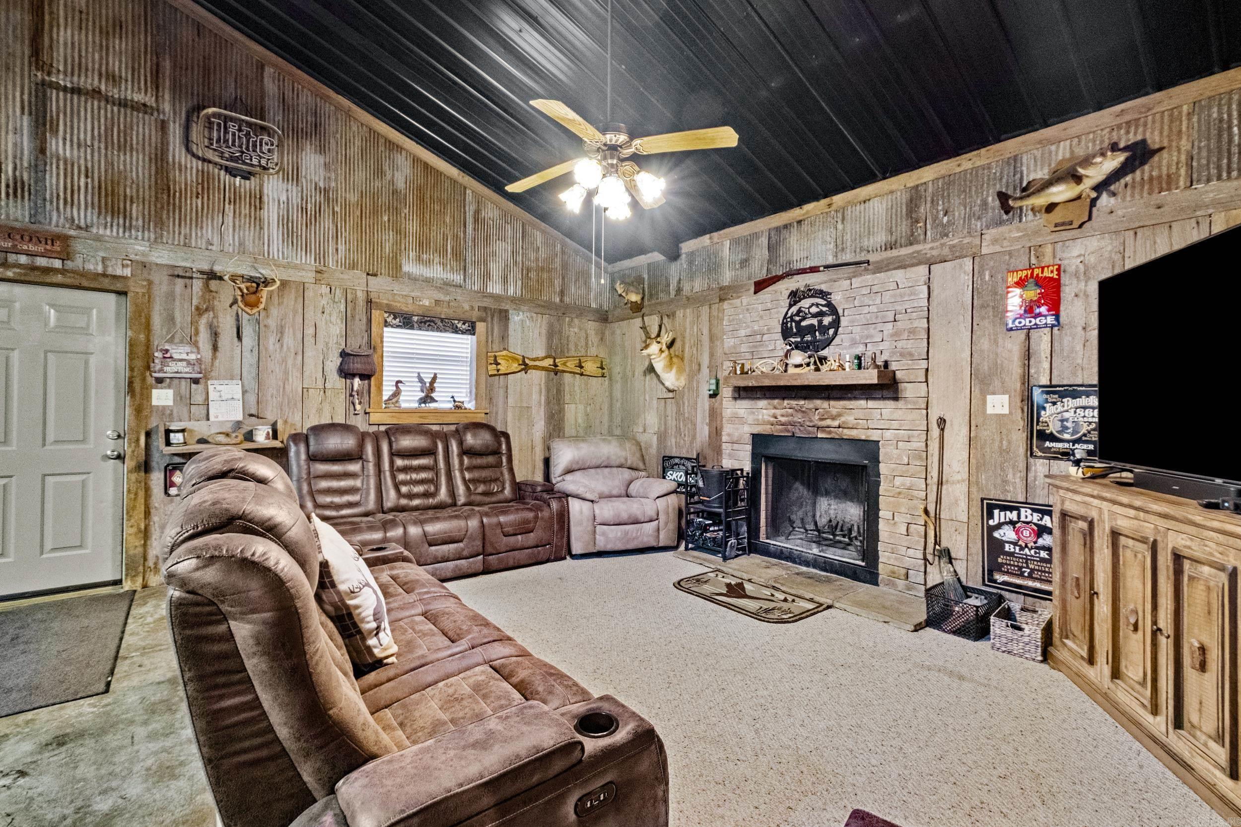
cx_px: 620
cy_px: 414
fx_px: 517
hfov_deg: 100.4
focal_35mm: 15
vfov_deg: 77.3
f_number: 8
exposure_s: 2
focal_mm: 10
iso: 1600
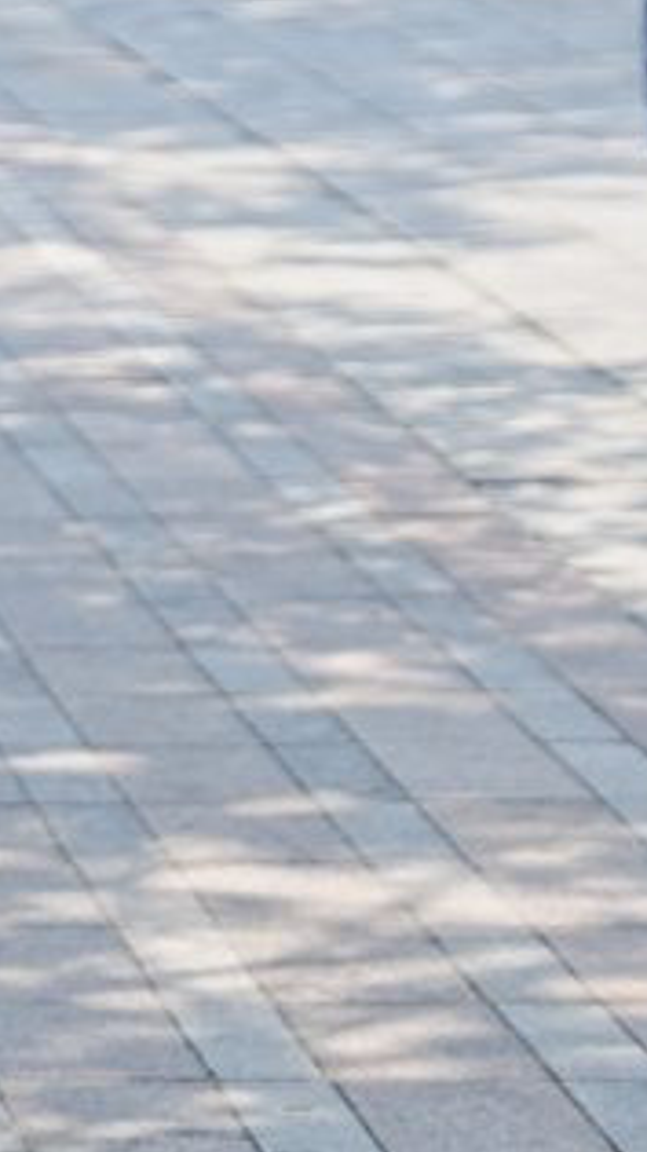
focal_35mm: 289
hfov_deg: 4.1
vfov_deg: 7.4
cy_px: 88
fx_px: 8821
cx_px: -720
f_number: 2.8
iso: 250
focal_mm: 58
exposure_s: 1/2000
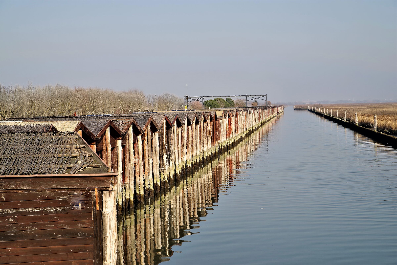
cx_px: 198
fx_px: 607
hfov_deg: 36.2
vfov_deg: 24.6
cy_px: 132
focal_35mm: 55
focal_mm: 55
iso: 200
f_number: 9
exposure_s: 1/320
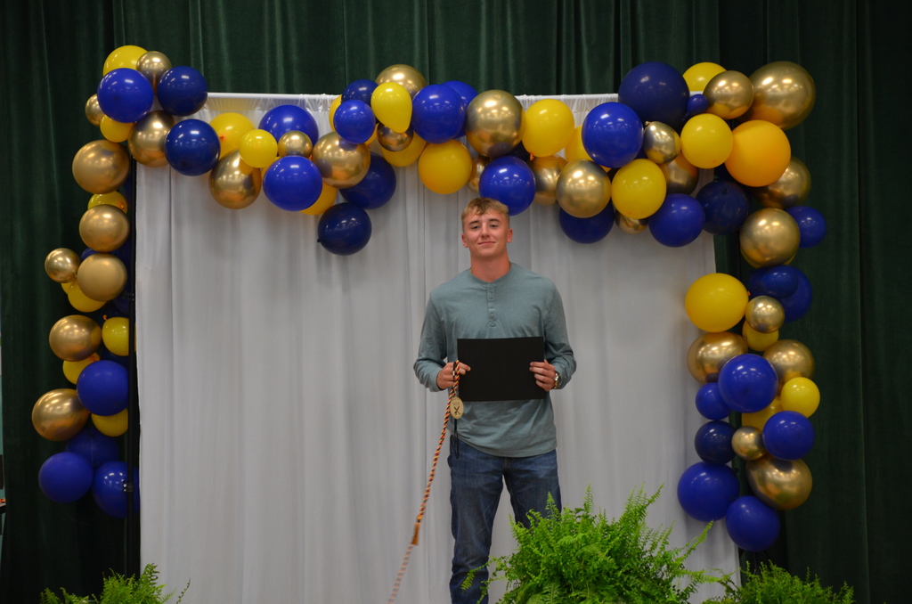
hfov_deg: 13.1
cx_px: 456
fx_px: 3981
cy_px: 302
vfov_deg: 8.7
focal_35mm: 158
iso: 900
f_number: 5.6
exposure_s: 1/30
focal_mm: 105
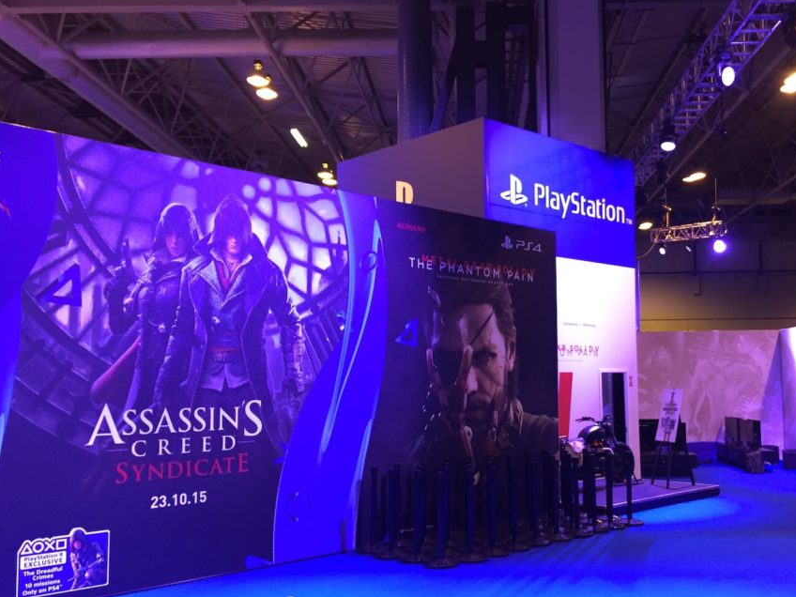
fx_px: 805
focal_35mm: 35
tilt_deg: +3.7
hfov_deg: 52.3
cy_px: 329
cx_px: 479
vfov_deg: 40.7
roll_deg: -0.1
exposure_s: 1/33
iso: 160
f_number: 2.2
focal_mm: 4.15
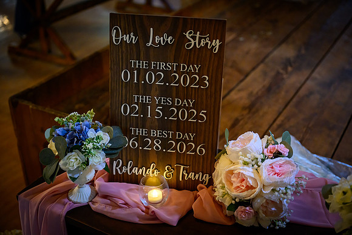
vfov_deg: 29.3
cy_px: 118
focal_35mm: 46
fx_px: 450
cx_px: 176
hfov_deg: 42.7
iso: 4000
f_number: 2.8
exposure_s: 1/160
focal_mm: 46
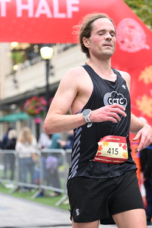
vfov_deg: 18.1
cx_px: 76
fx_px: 716
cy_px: 130
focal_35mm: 113
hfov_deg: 12.1
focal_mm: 77
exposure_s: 1/1000
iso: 1600
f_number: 2.8
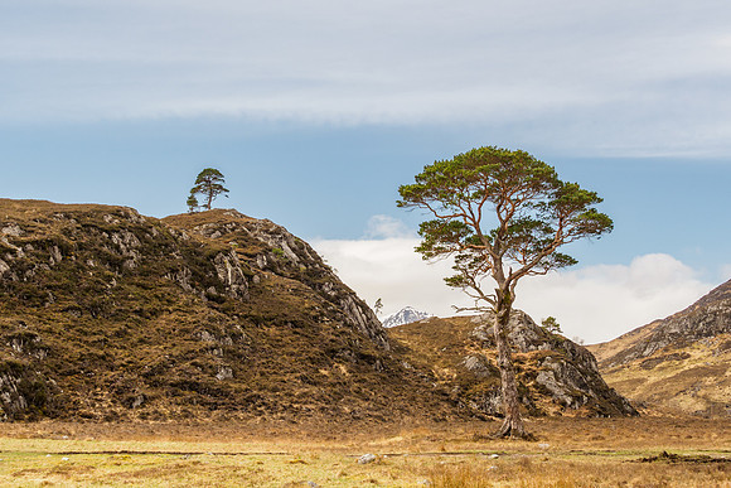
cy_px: 213
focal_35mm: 83
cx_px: 366
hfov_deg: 24.4
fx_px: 1690
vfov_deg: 16.4
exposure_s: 1/160
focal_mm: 40
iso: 200
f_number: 7.1
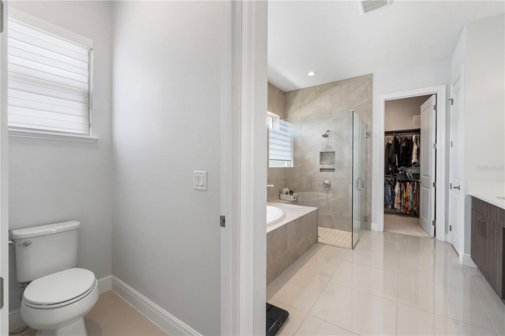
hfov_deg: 100.4
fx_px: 210
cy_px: 168
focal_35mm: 15
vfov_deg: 77.3
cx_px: 252
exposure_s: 1.5
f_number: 20
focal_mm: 10
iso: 320
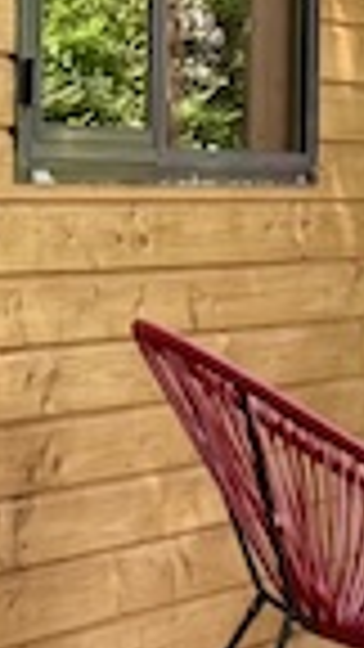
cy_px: -4
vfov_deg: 11.7
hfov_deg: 6.4
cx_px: -508
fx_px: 3123
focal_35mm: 182
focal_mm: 6.76
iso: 100
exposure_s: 1/742
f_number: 1.78
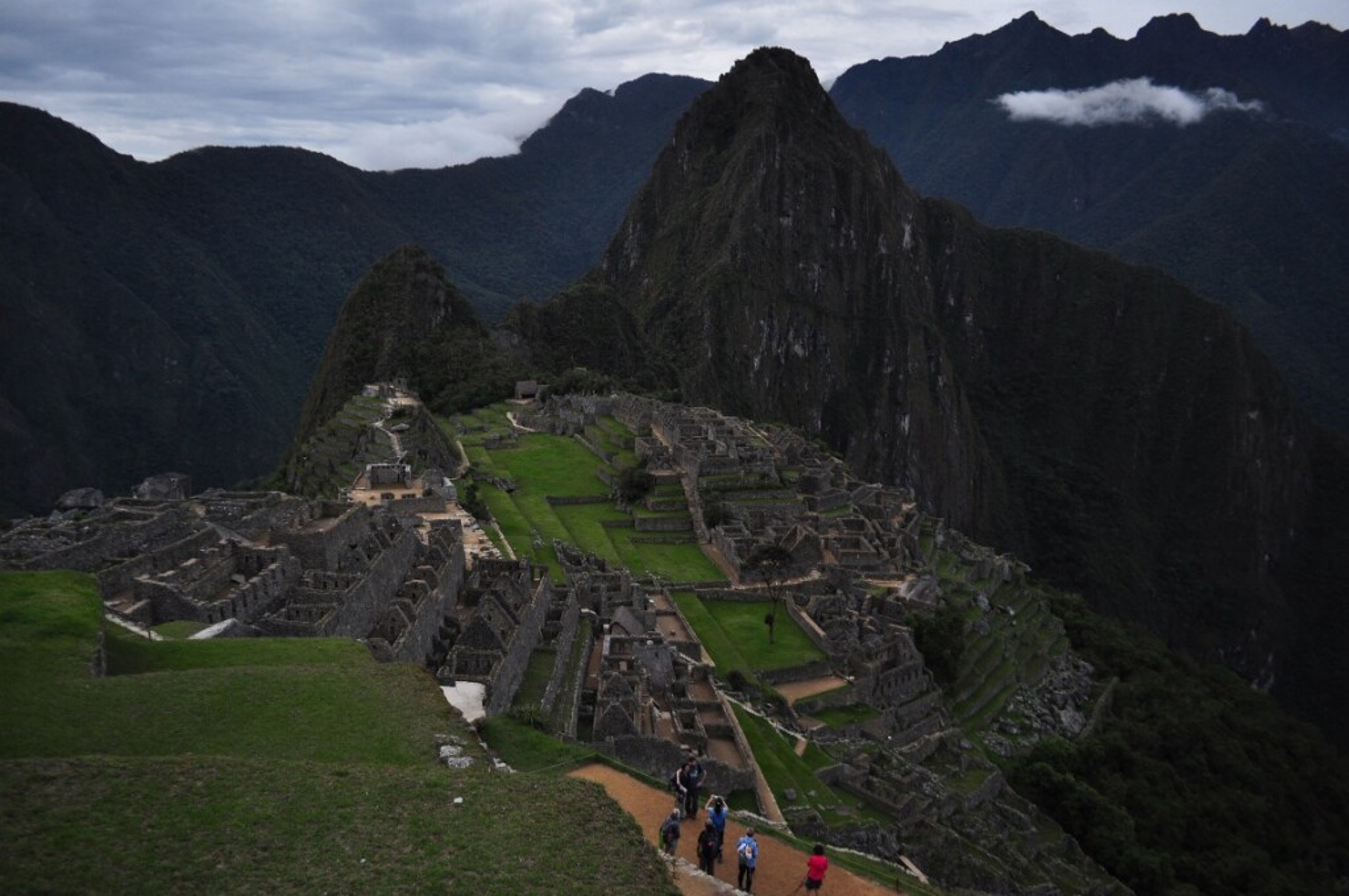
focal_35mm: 27
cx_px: 674
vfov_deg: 47.8
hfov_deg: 67.4
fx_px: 1010
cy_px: 448
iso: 400
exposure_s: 1/160
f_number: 3.5
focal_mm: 18
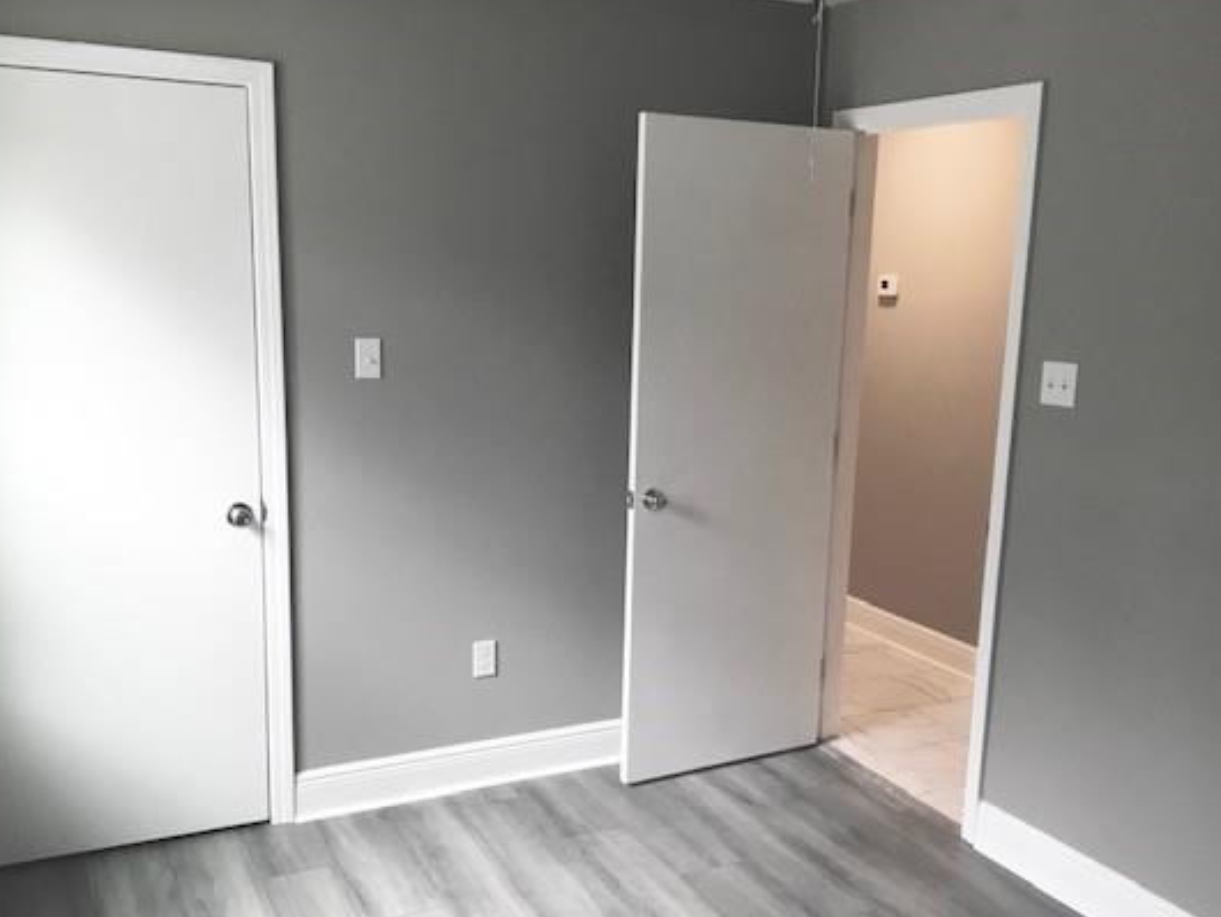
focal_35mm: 35
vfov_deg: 40.7
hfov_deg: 52.6
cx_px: 638
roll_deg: -1.4
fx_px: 1235
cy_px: 511
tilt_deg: -10.6
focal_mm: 4.15
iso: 50
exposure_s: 1/30
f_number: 2.2
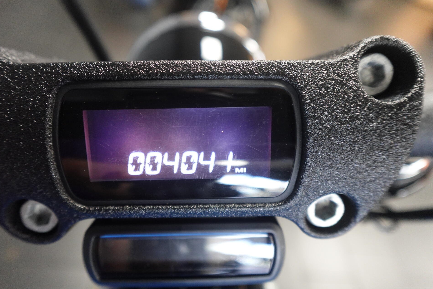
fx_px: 253
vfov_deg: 59.5
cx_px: 206
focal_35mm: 21
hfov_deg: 81.2
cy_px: 145
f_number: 2
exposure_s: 1/80
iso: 1250
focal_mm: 7.6
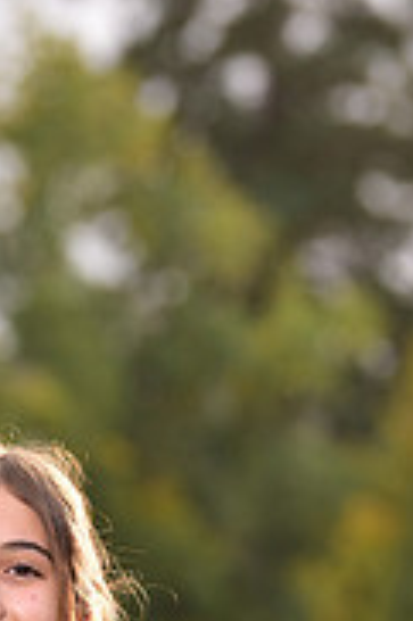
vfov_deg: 4.4
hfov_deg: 3.0
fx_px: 7965
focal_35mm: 462
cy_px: 846
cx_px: 56
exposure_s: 1/250
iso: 160
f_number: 4.5
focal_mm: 145
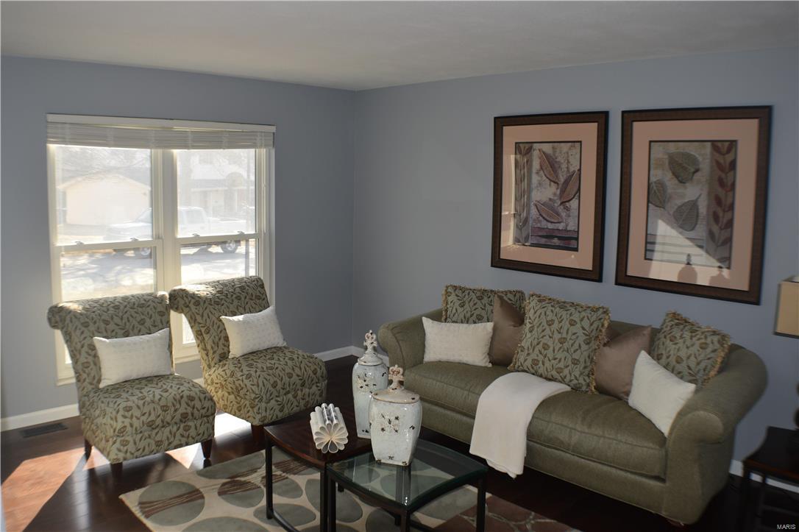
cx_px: 400
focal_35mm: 36
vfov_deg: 36.8
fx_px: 799
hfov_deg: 53.2
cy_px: 266
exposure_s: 1/125
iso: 220
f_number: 5.6
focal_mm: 24
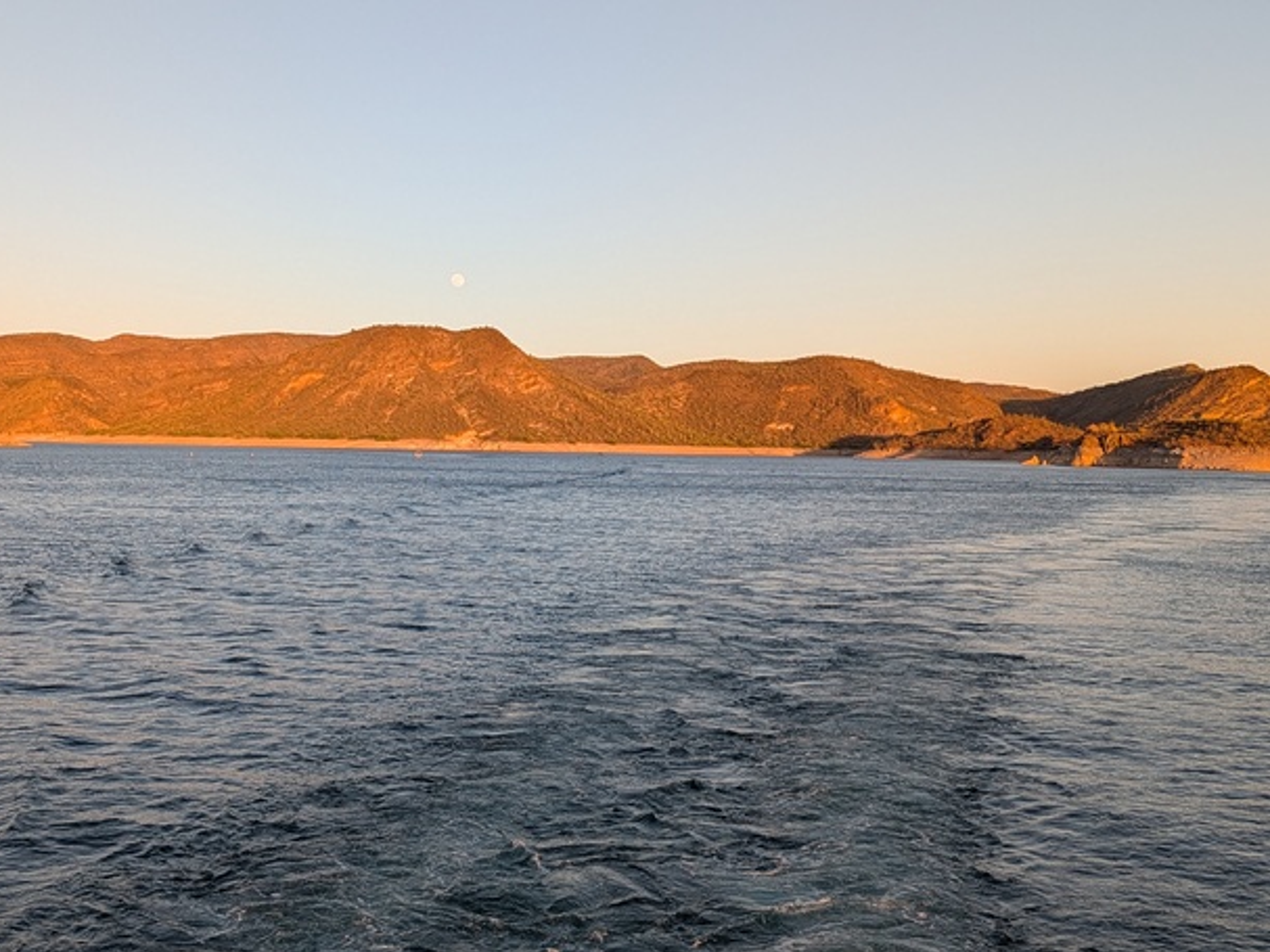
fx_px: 1467
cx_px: 460
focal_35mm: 40
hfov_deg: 46.3
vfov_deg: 35.9
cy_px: 444
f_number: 1.68
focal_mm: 6.9
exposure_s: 1/499
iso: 26
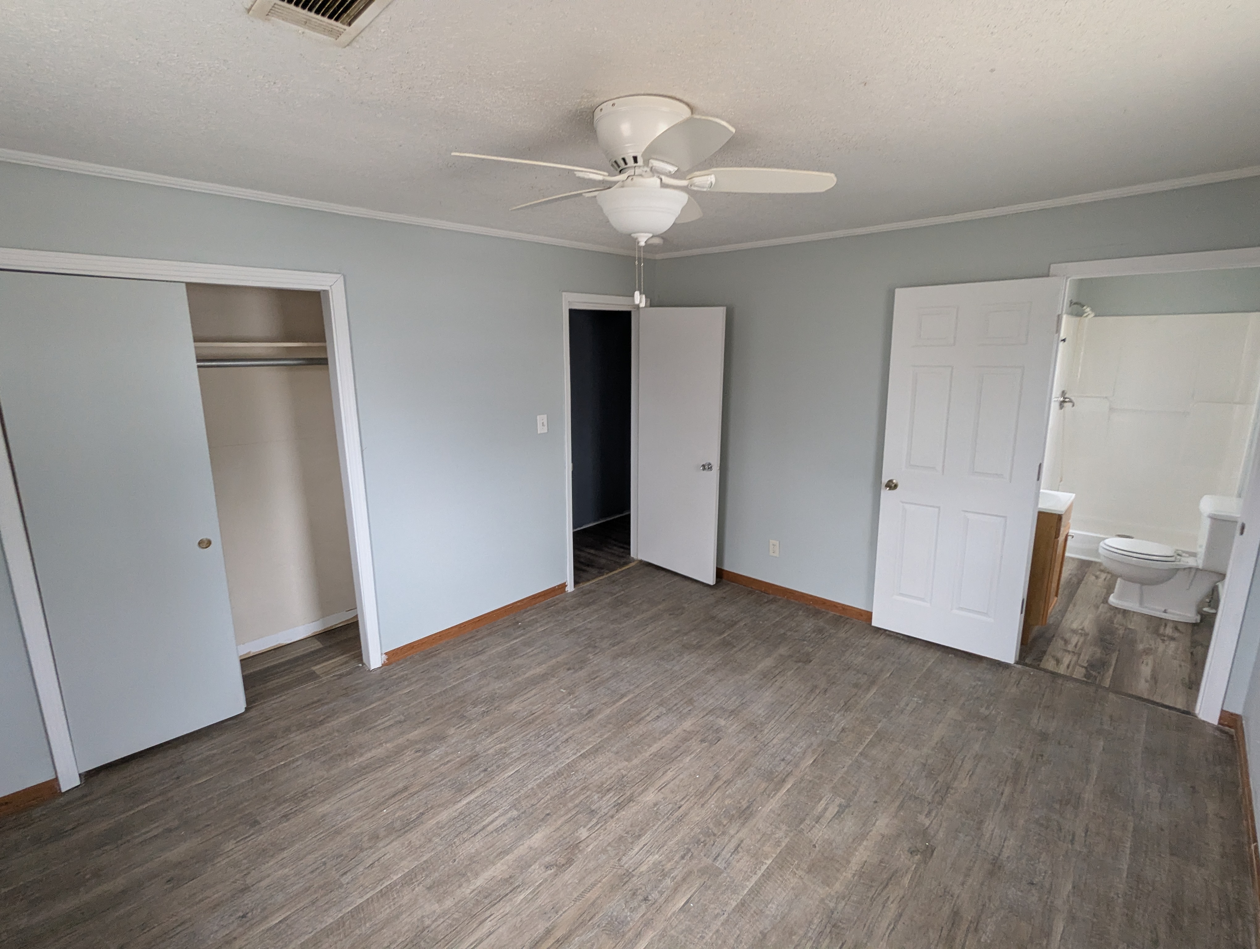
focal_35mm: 16
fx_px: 583
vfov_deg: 78.2
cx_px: 630
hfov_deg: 94.4
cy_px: 474
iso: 216
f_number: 2.2
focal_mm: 2.35
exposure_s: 1/26.3
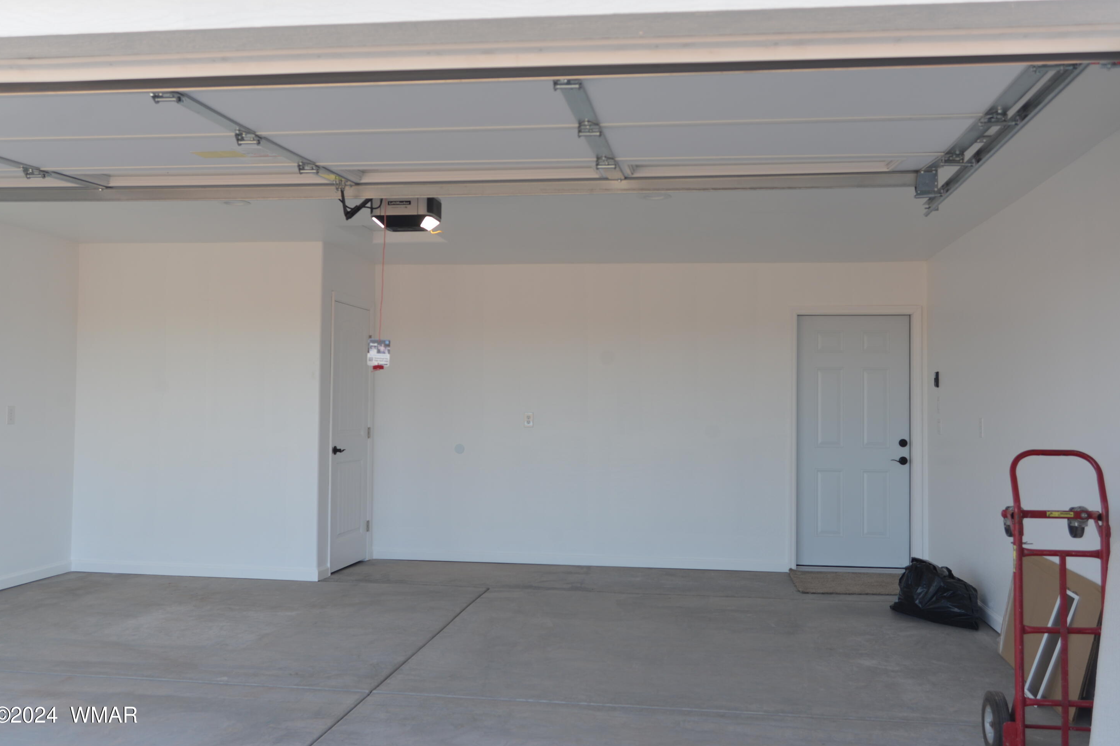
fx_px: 1027
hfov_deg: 57.2
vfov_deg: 40.0
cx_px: 569
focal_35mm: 33
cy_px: 365
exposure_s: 1/125
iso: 200
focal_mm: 32
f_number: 5.6
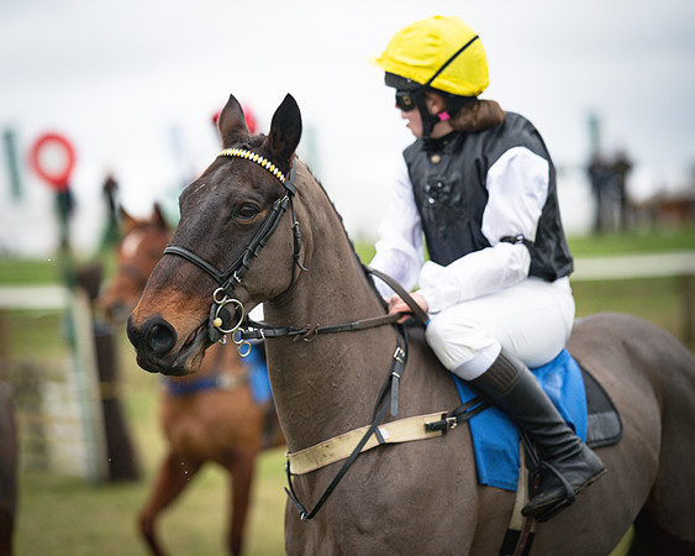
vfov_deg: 10.2
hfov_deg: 12.7
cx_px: 278
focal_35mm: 152
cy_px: 278
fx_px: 3126
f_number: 2.2
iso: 640
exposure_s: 1/1150
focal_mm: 135
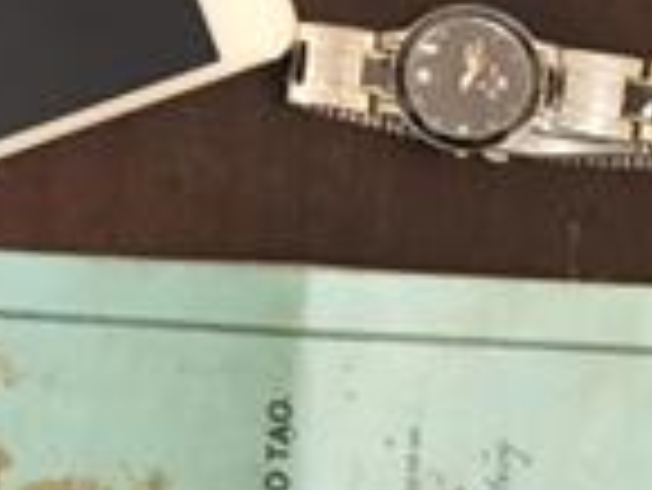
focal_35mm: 126
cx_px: -342
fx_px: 2375
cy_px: 103
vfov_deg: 11.7
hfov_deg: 14.5
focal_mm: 4.15
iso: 100
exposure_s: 1/30
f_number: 2.2
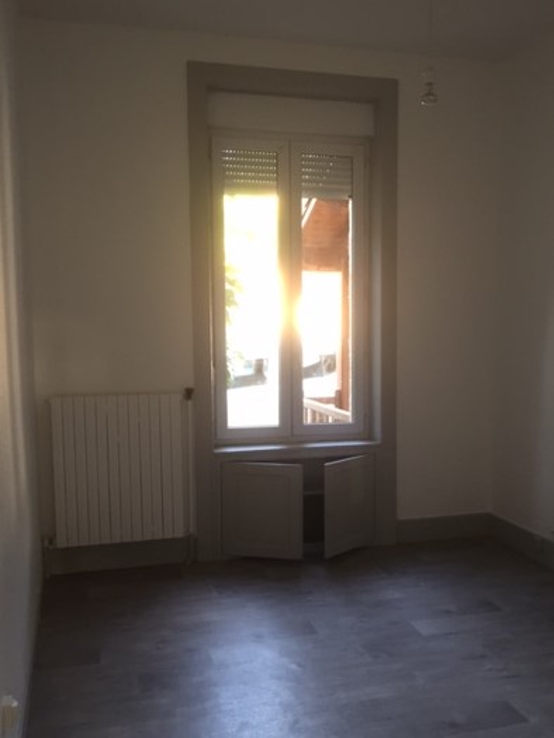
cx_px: 277
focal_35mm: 29
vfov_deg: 61.6
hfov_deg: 48.2
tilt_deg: -5.2
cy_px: 369
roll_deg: +0.5
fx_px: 619
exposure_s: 1/33
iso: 125
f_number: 2.2
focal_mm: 4.15
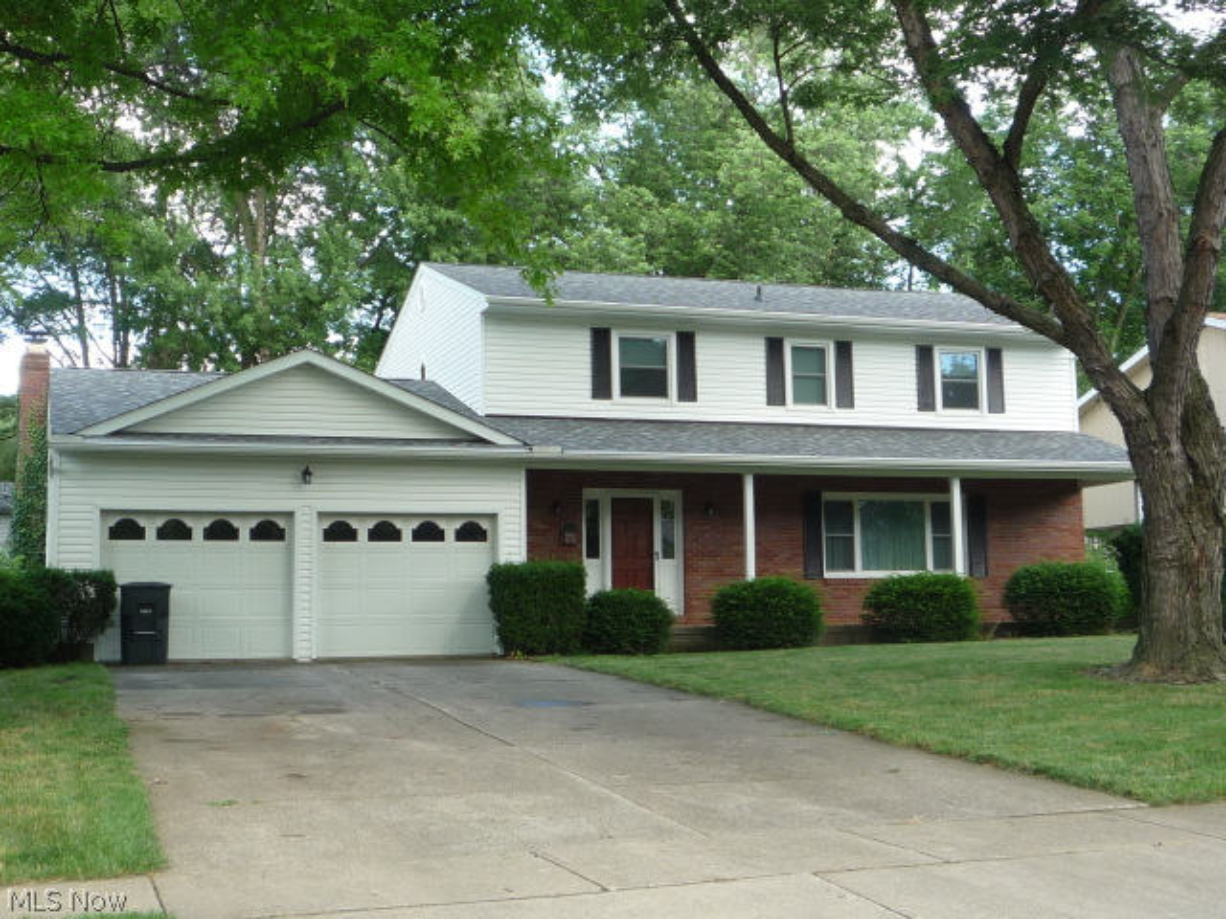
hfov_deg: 40.4
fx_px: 1665
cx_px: 613
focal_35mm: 47
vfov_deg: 30.9
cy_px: 460
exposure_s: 1/80
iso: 100
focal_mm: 5.8
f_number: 3.5
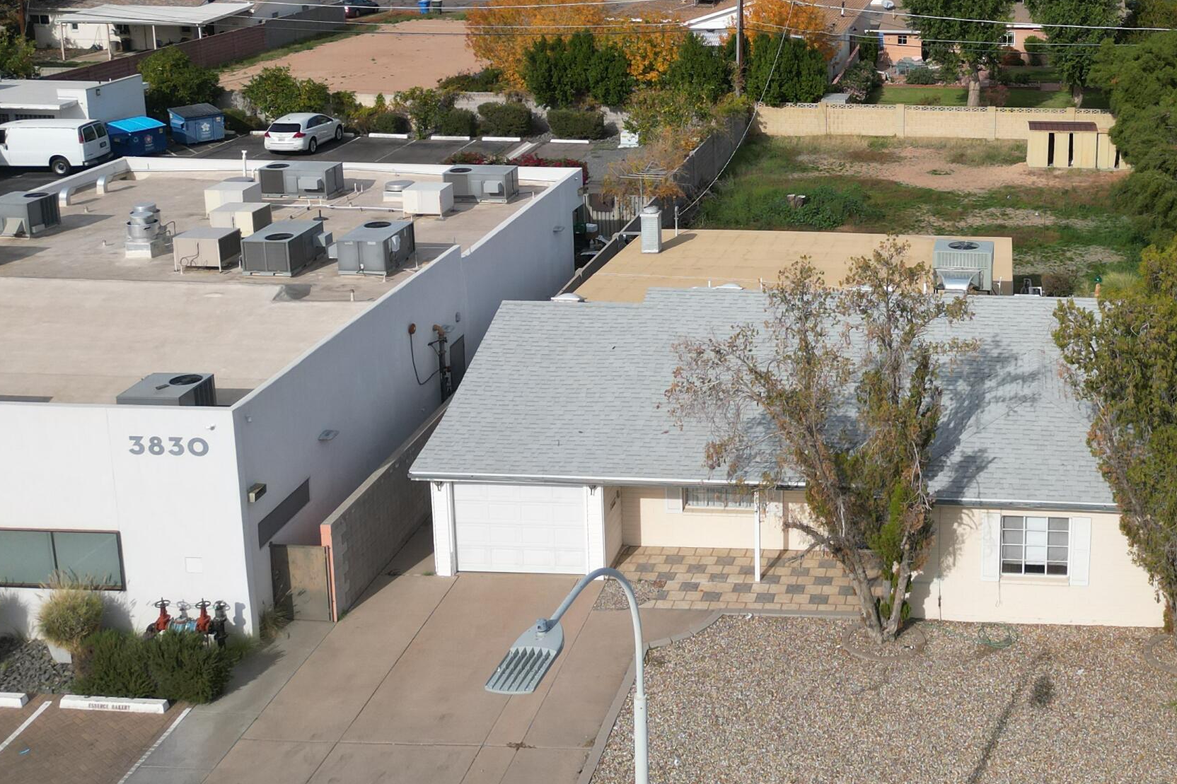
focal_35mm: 45
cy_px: 155
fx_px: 1471
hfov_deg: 41.6
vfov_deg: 29.2
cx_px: 952
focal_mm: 6.72
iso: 110
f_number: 1.7
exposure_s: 1/3200
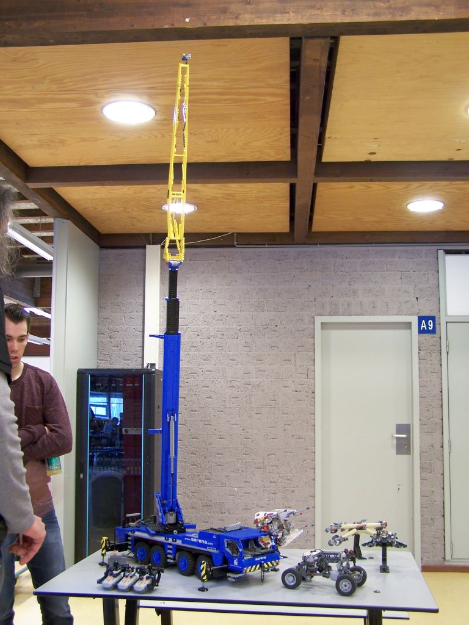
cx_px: 234
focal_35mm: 40
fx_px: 723
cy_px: 312
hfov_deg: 36.0
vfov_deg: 46.8
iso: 80
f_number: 2.8
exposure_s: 1/6
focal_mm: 6.7
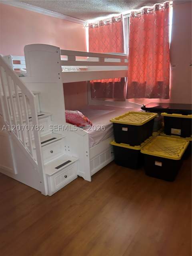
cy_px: 128
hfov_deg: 53.1
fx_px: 192
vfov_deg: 67.3
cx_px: 96
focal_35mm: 26
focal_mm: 5.7
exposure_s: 1/40
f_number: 1.5
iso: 500
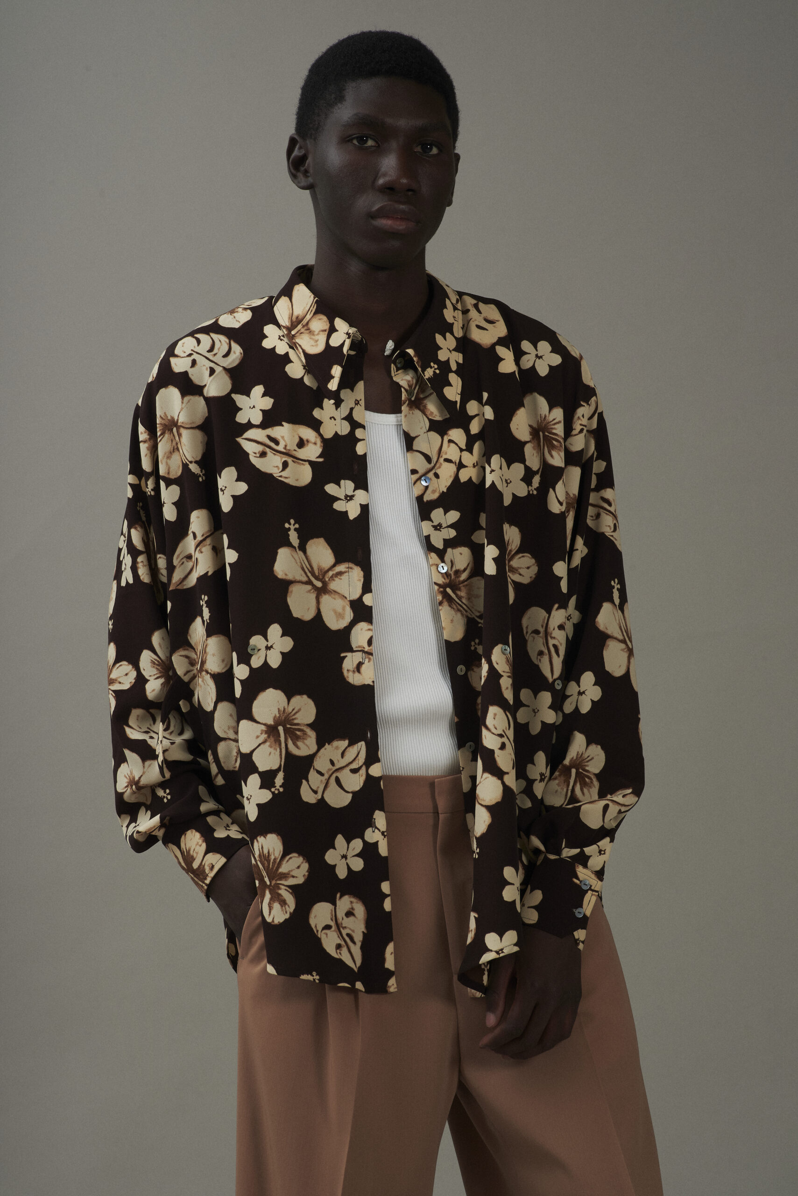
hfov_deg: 13.1
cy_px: 598
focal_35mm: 105
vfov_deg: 19.4
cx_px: 399
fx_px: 3488
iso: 200
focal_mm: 105
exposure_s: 1/160
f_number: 11
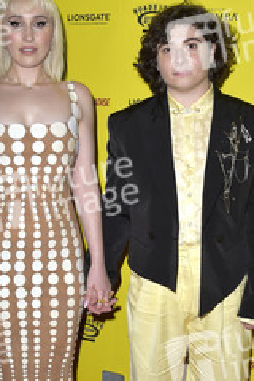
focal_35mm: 60
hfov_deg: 22.6
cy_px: 275
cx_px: 104
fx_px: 635
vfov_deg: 32.9
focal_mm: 36
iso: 250
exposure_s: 1/250
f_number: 6.3
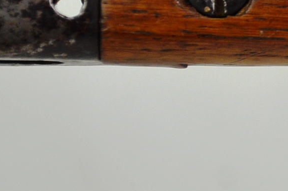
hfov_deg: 4.0
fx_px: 4078
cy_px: 6
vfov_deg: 2.7
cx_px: 467
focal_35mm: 511
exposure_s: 1/250
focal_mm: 80
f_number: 5.6
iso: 500
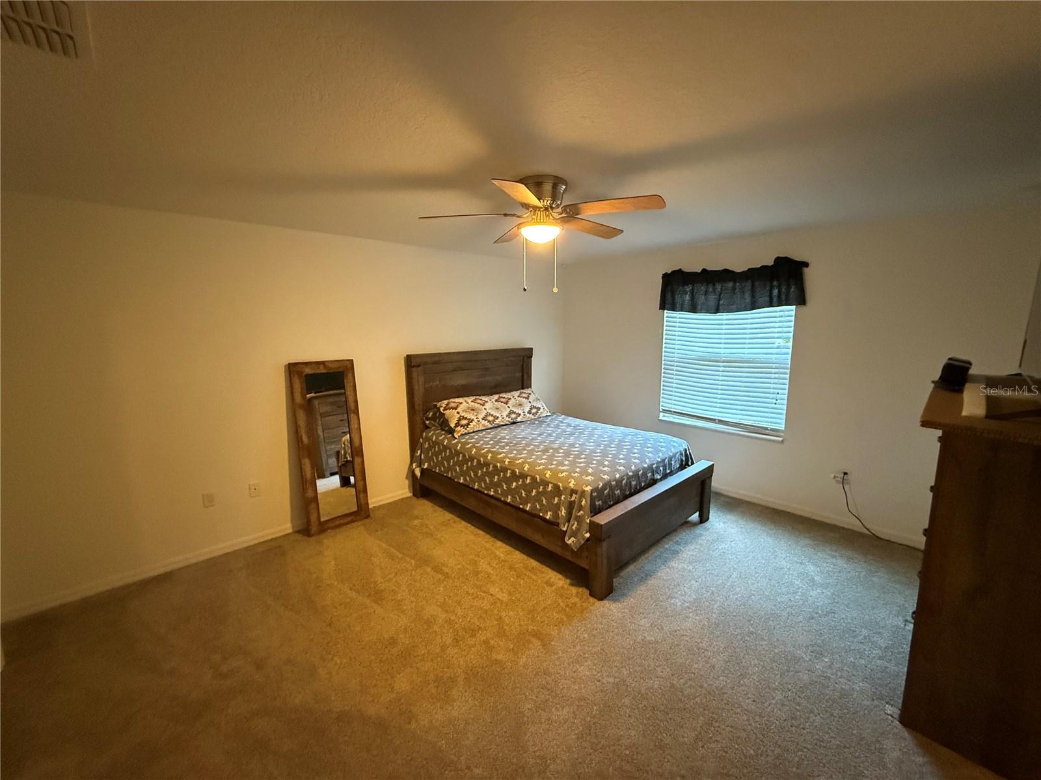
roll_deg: +0.1
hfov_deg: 102.1
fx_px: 421
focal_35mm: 14
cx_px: 520
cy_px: 390
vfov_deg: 85.7
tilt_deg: -8.5
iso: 1250
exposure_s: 1/60
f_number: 2.2
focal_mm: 2.22
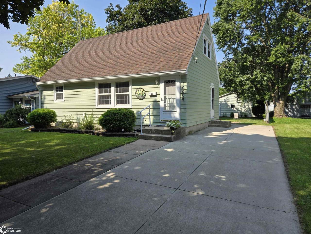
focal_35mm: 23
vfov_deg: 58.9
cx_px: 156
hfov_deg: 73.9
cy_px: 117
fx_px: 207
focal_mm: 5.4
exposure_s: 1/1033
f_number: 1.8
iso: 25
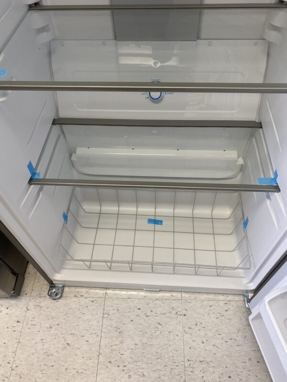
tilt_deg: -52.9
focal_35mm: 26
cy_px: 191
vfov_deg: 67.3
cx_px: 144
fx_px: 287
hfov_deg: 53.1
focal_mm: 4.25
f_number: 1.8
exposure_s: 1/66
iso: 80
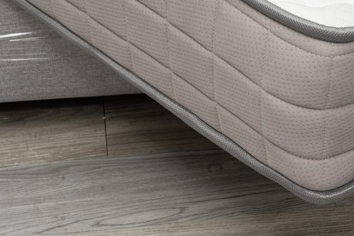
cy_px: 29
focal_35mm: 123
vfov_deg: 11.1
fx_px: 1209
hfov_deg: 16.6
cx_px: 268
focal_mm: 70
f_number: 14
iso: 640
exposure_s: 1/100
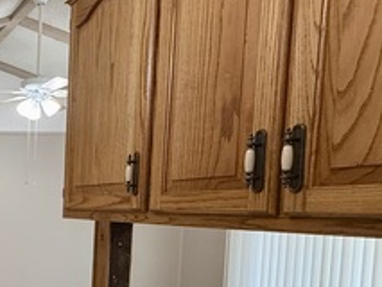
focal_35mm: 42
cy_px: 242
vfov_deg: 33.1
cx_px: -136
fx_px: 464
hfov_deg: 31.8
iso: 200
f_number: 2.2
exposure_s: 1/60
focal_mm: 2.22
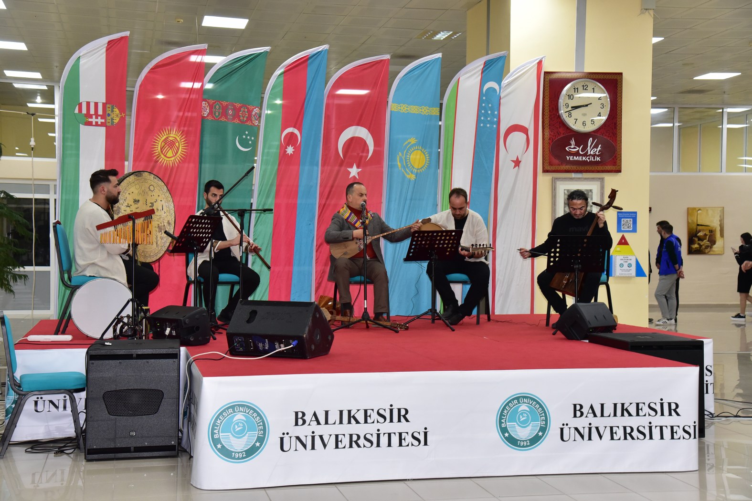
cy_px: 250
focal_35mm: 50
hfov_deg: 39.6
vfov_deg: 27.0
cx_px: 376
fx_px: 1044
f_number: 5.6
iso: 2500
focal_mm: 50
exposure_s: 1/200
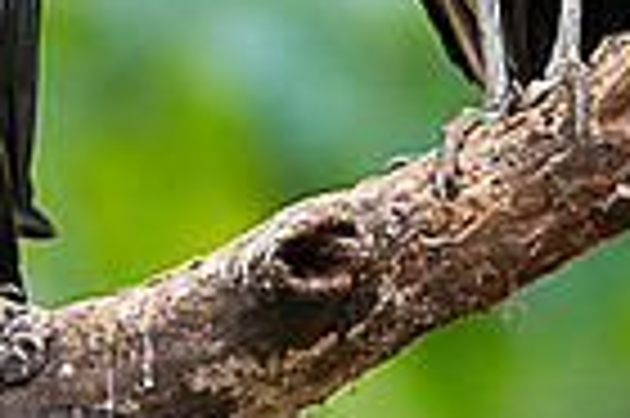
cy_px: -168
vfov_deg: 0.6
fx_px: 39224
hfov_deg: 0.9
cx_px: -29
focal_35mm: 2244
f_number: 4
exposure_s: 1/800
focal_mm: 500
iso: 400
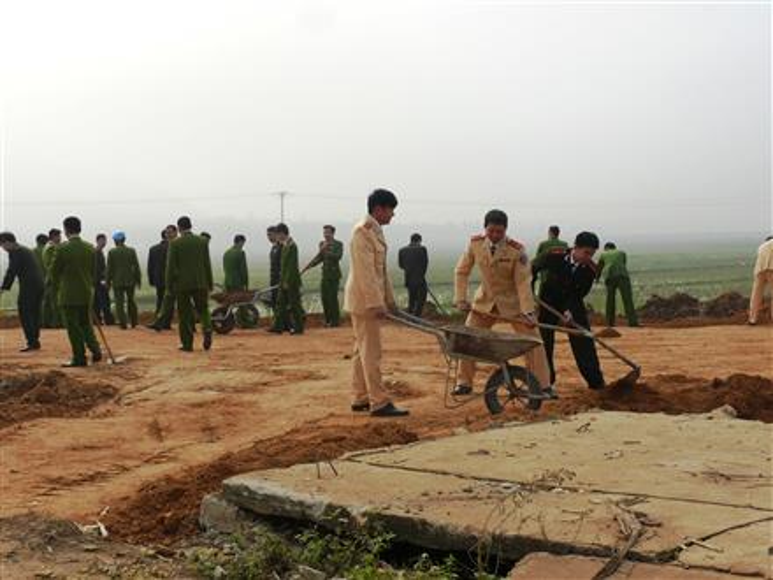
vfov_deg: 29.1
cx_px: 386
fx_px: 1117
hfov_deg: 38.2
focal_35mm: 50
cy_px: 290
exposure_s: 1/400
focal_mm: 10.6
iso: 100
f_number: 5.6
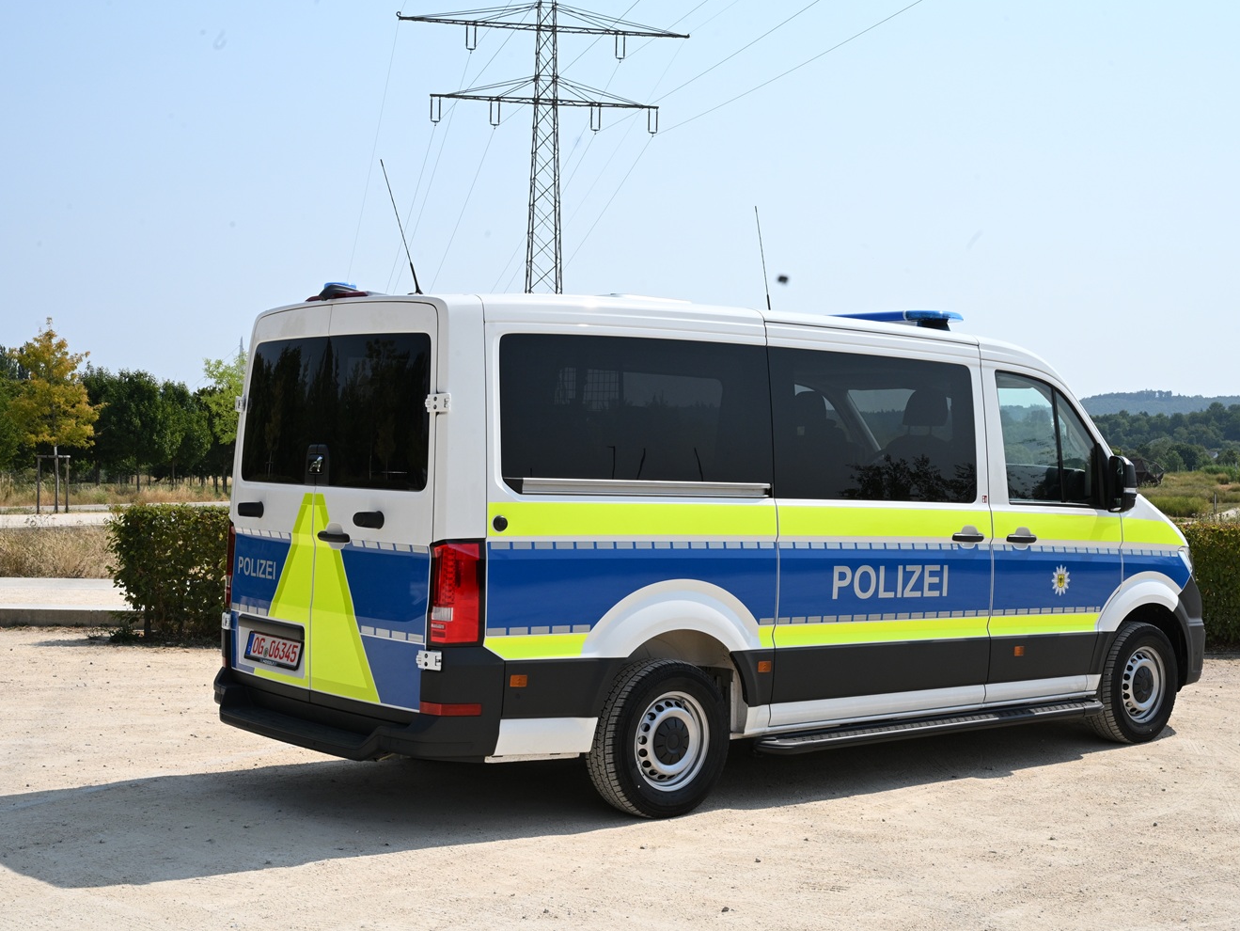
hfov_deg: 40.4
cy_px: 465
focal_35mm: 47
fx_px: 1684
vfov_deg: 30.9
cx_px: 645
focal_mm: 43
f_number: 18
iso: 800
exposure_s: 1/500
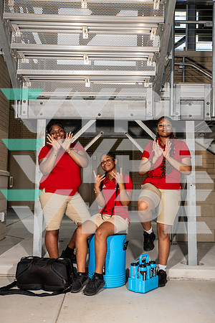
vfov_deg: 48.5
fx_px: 358
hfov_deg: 33.4
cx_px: 108
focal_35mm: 40
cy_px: 162
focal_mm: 40
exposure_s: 1/320
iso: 200
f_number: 7.1
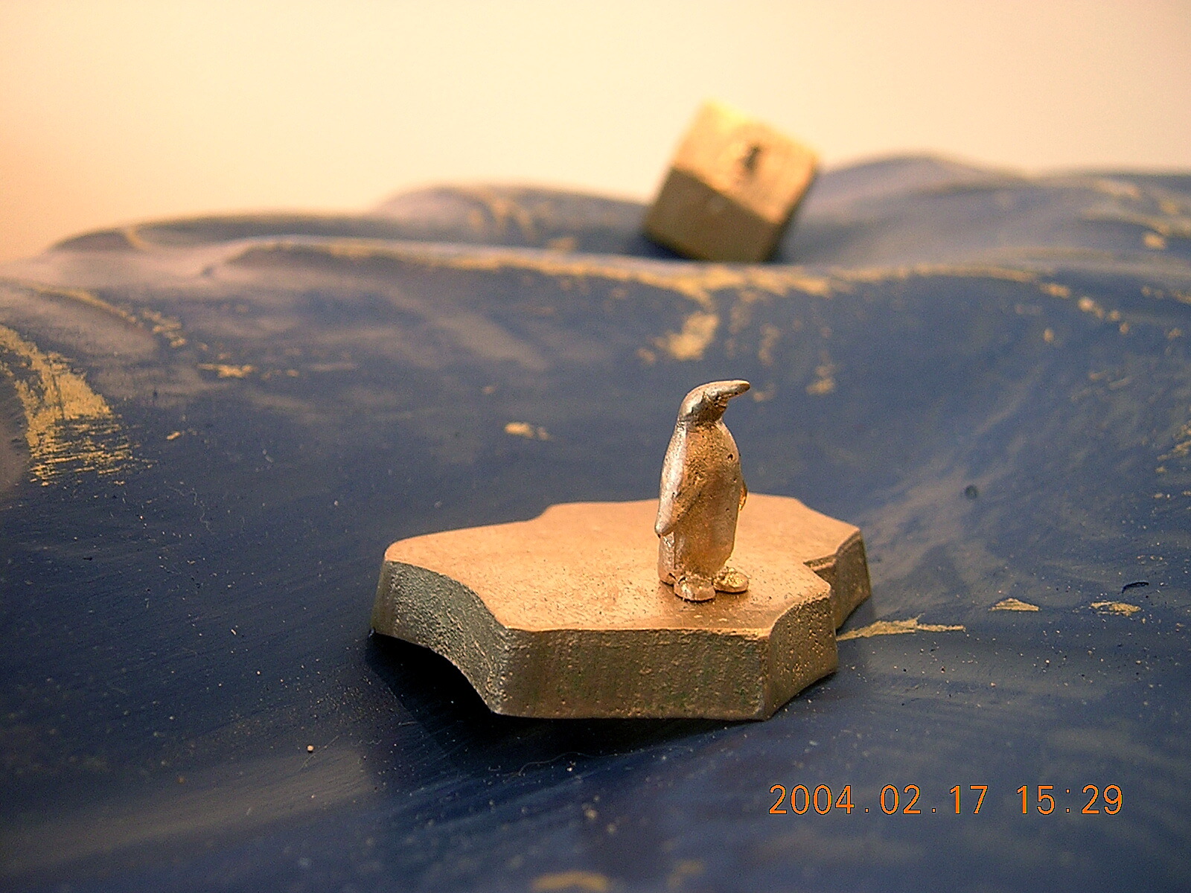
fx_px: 1239
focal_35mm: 36
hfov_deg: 51.4
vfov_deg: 39.7
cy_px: 446
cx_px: 596
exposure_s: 1/3.7
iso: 118
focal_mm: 4.7
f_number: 2.6
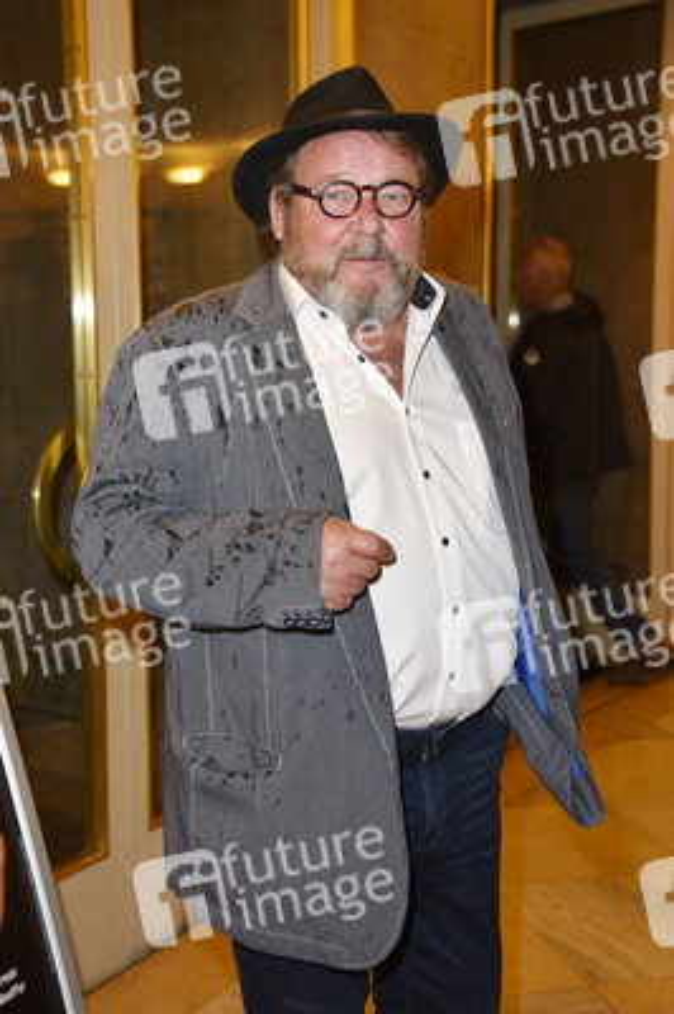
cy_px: 507
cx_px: 337
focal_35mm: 50
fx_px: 1406
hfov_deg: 26.9
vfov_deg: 39.6
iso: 640
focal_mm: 50
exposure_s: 1/100
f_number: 5.6
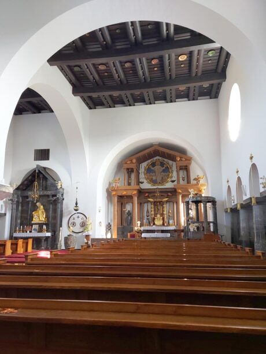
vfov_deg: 71.6
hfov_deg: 56.8
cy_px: 177
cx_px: 133
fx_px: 246
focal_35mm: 24
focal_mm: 5.23
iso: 200
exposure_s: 1/50
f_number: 1.8
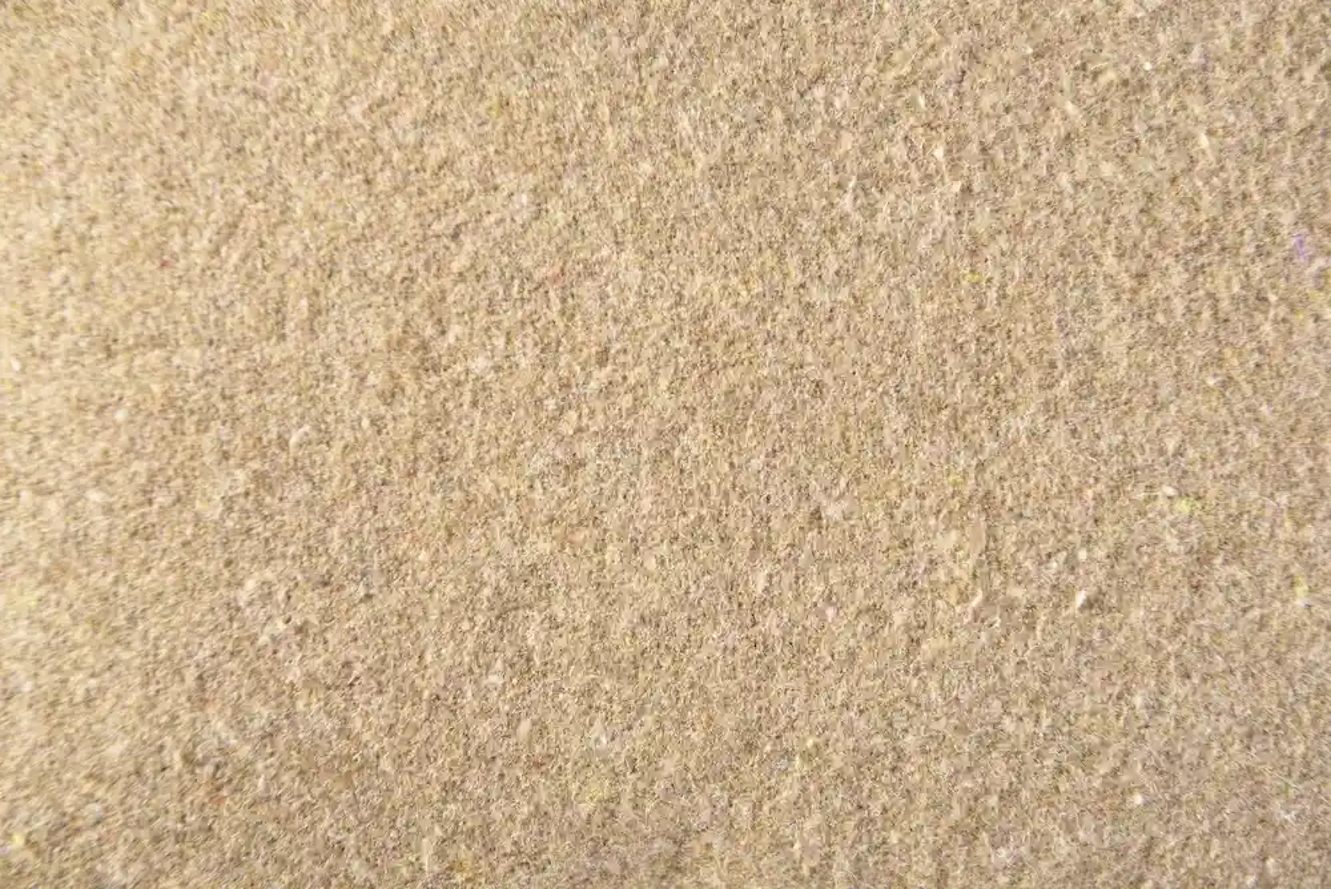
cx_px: 666
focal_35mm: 70
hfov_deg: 28.8
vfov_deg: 19.5
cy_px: 444
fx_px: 2589
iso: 320
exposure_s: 1/125
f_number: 9
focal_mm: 70
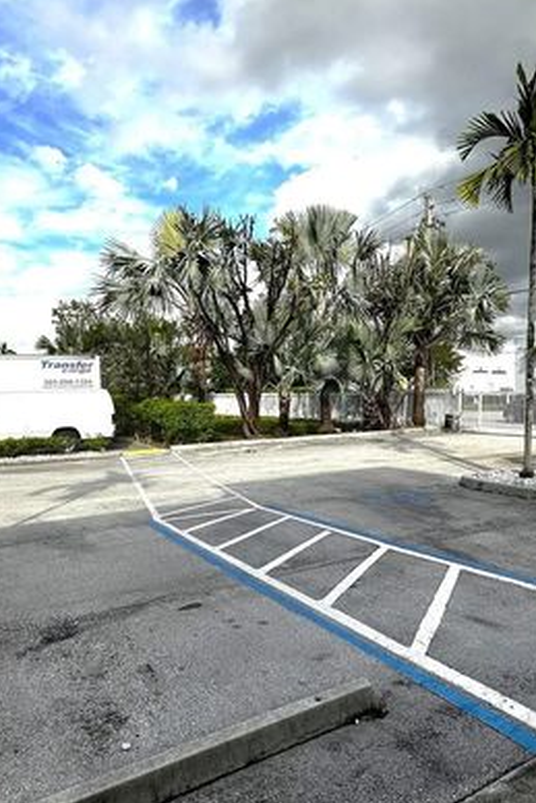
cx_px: 281
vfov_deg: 73.7
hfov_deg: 53.2
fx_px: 535
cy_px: 412
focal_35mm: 24
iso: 40
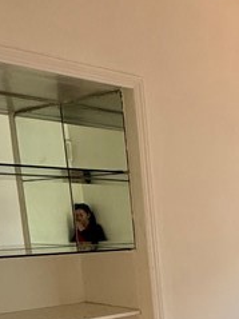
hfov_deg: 20.2
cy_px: 327
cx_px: 379
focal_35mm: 60
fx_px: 553
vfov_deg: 29.8
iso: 250
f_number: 2.2
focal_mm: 2.22
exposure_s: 1/121
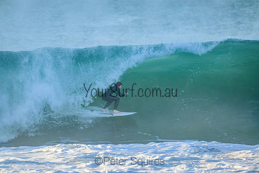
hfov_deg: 2.6
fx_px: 5785
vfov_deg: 1.7
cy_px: 86
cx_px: 130
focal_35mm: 804
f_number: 11
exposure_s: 1/1600
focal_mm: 800
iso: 4500
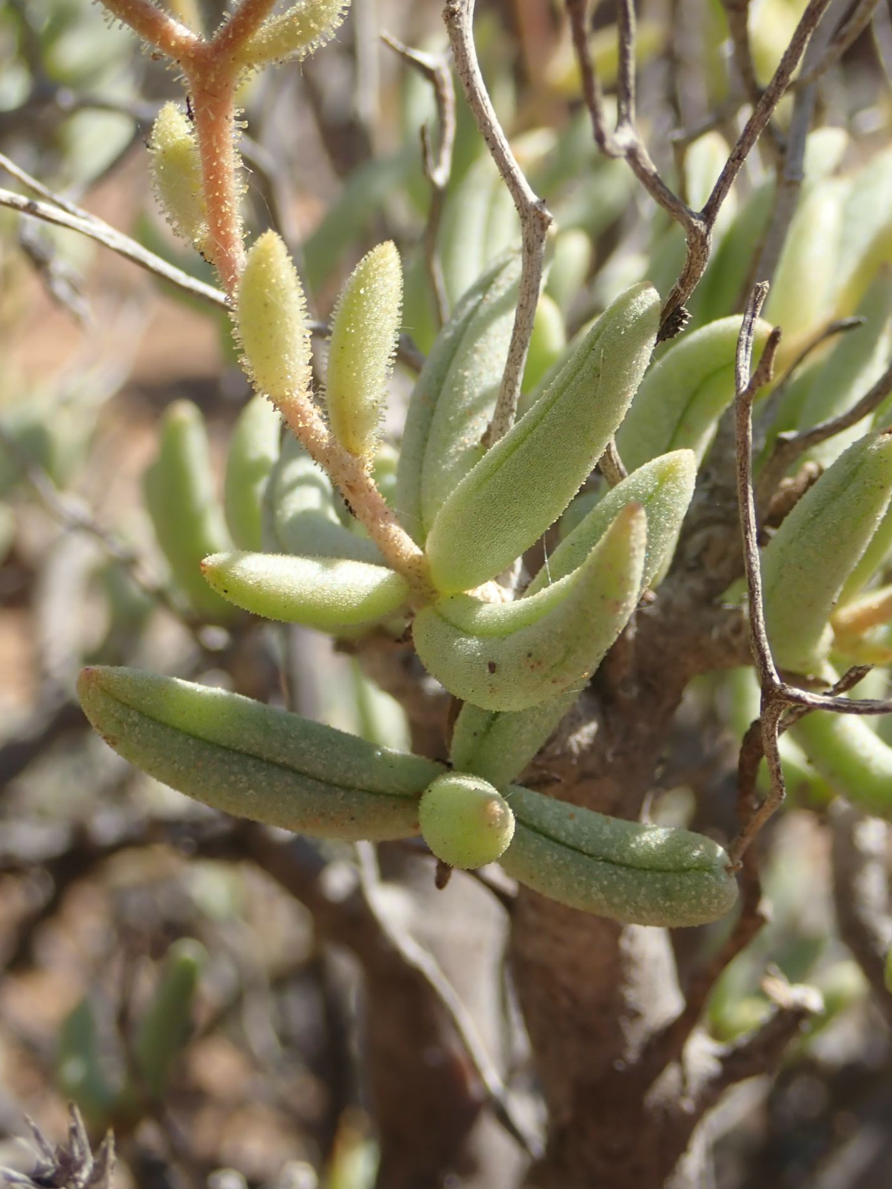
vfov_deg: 28.2
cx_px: 439
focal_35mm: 69
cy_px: 576
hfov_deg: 21.3
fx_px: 2371
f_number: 5
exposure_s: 1/250
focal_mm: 11.78
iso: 100
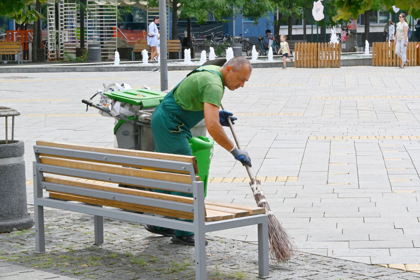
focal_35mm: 111
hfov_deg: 18.4
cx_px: 210
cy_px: 140
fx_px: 1295
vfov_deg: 12.3
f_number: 20
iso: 250
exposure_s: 1/100
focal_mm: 74
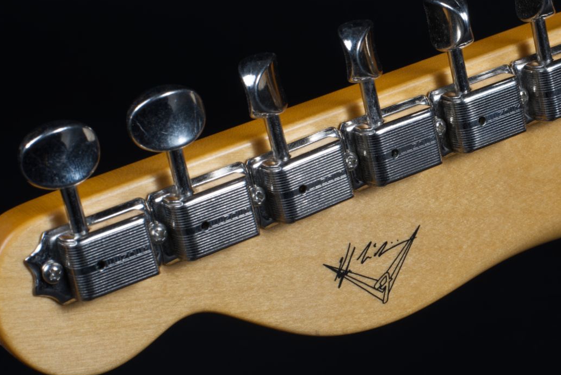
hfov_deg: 20.8
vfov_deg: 14.1
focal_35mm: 97
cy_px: 160
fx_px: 1513
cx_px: 452
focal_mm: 50
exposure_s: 1/100
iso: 100
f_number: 16
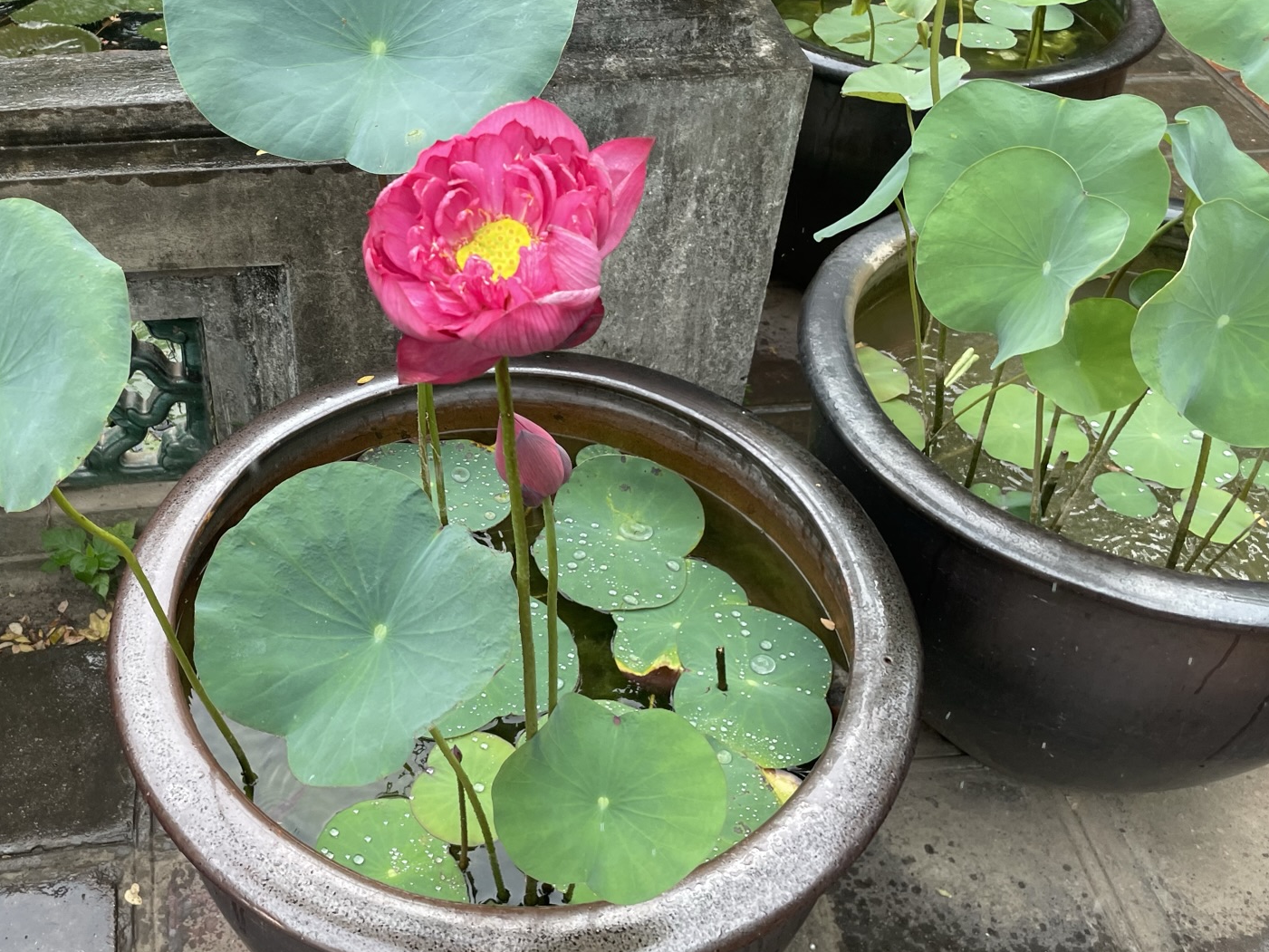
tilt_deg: -40.1
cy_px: 382
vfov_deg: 37.6
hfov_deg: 47.8
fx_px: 1393
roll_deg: +3.1
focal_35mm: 38
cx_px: 375
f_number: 1.6
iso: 32
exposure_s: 1/254
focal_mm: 4.2
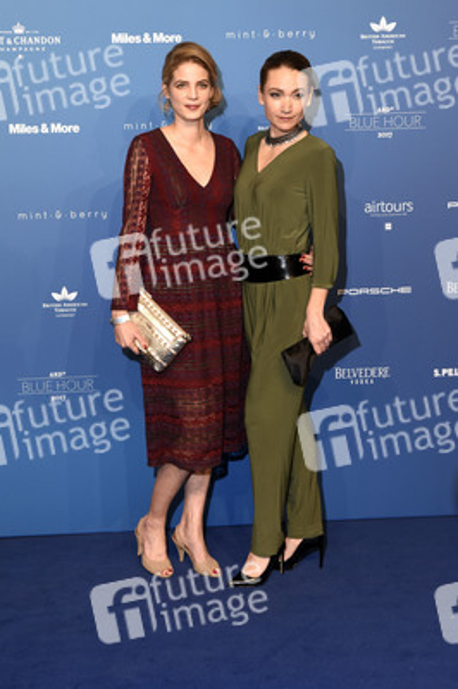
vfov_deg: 41.1
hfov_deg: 28.0
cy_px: 344
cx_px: 229
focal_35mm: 48
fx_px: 918
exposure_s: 1/320
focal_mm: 32
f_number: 4
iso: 400
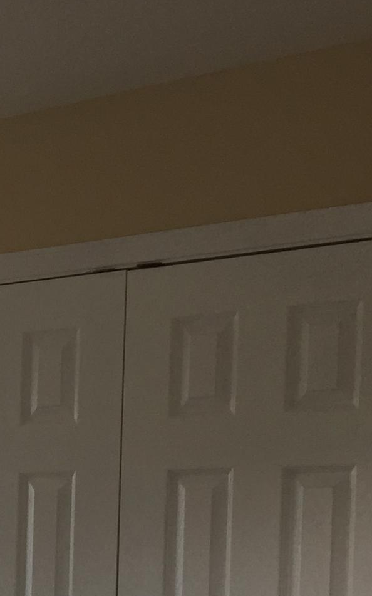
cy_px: 629
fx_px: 1574
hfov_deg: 12.2
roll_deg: -0.6
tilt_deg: -3.4
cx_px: -318
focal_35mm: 97
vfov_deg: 20.6
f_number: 2.2
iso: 32
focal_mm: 4.15
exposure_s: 1/60
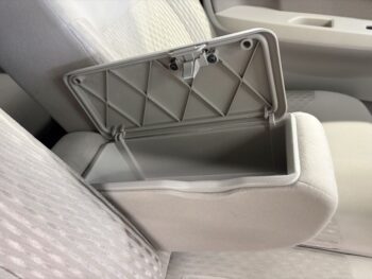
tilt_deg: -39.5
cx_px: 186
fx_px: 280
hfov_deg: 67.3
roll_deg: +2.2
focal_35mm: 26
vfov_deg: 53.1
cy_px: 140
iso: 500
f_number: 1.6
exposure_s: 1/50
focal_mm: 5.96
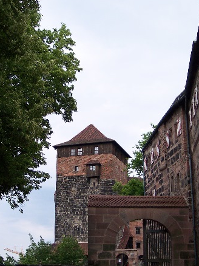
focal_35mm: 52
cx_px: 120
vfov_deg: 36.5
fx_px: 399
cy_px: 173
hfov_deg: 27.9
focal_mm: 8
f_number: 2.8
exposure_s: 1/700
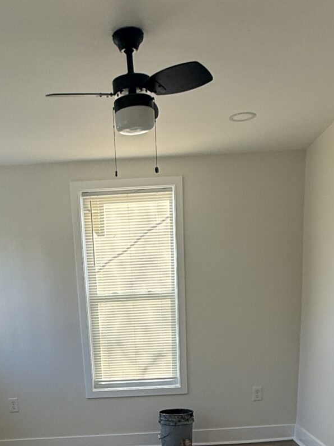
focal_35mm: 45
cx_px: 130
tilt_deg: -19.6
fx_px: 579
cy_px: 491
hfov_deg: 32.1
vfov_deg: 35.8
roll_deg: +2.2
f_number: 2.2
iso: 80
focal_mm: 2.22
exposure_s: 1/99
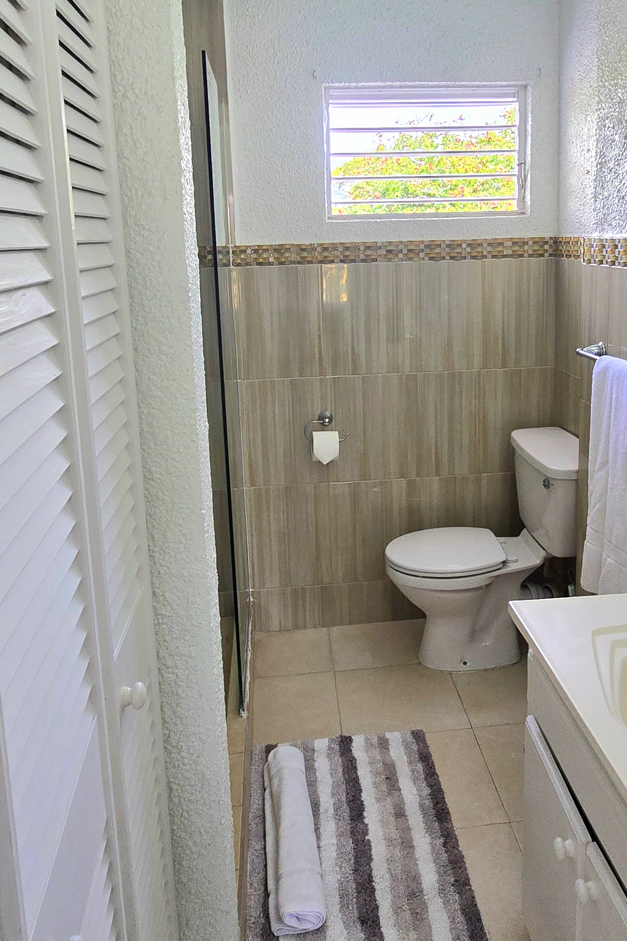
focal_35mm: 27
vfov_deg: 66.6
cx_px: 362
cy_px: 366
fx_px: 705
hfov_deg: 47.8
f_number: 2.2
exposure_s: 1/101
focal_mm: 2.2
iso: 100
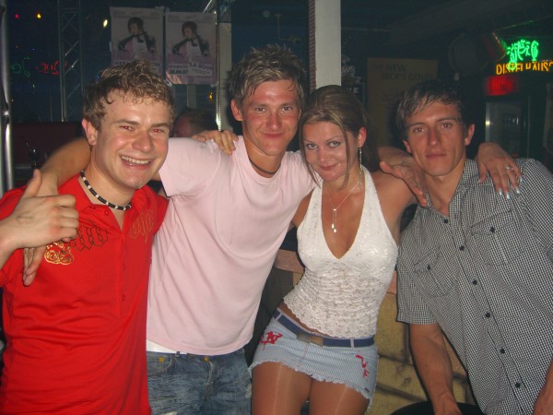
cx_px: 276
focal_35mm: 38
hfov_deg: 49.0
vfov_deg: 37.7
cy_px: 208
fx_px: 607
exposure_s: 1/60
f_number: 2.8
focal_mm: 7.9
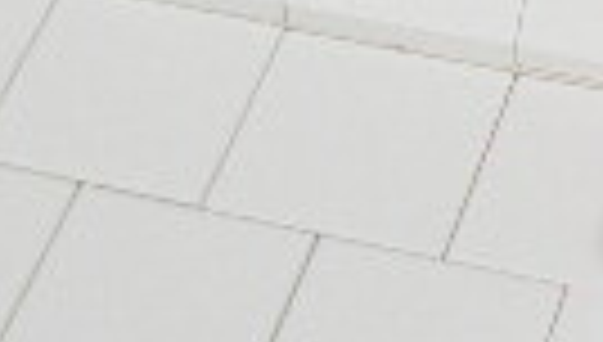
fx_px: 2996
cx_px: 464
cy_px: -518
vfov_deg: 6.2
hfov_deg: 11.5
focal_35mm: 187
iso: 80
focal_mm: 6
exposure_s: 1/15
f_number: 2.8
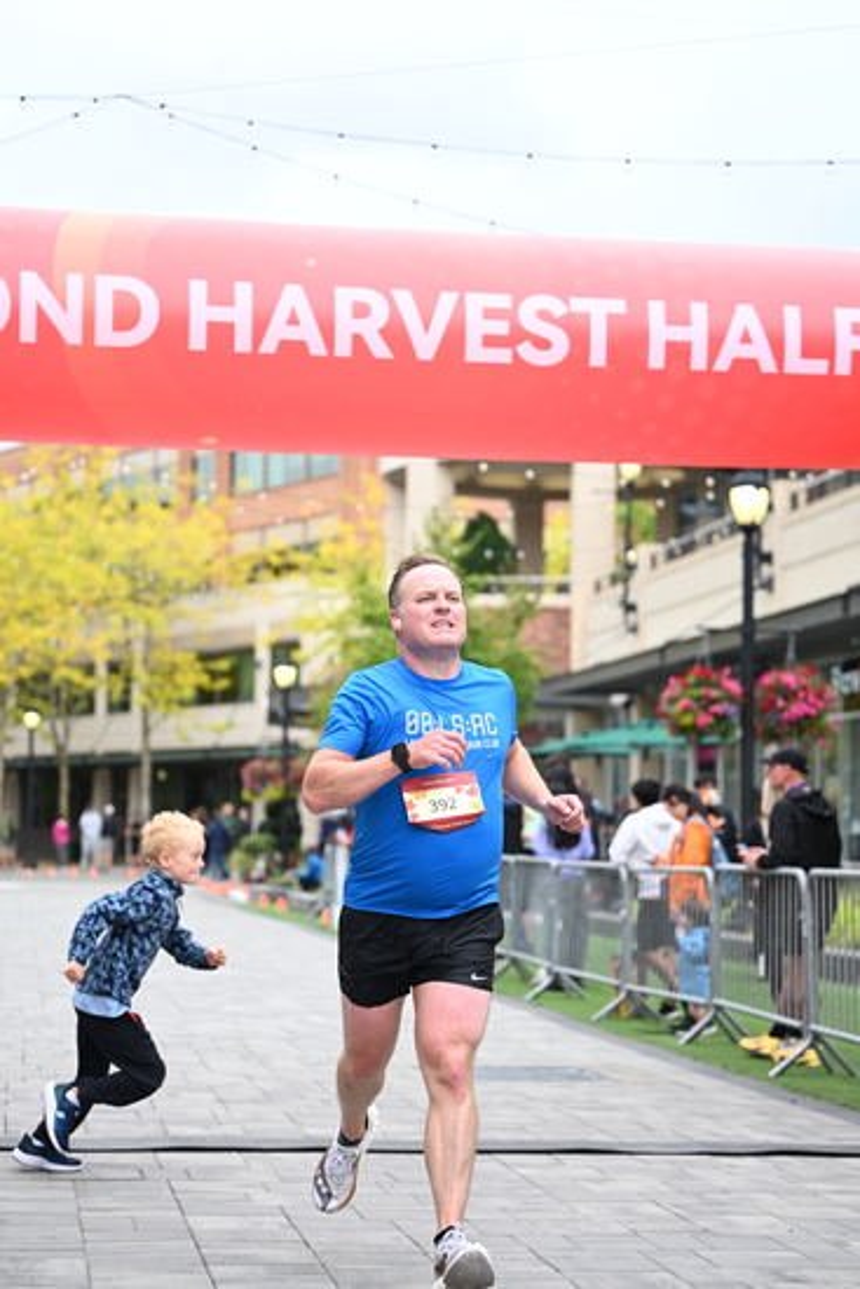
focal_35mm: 73
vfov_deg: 27.7
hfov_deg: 18.7
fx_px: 2614
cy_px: 644
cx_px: 430
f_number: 2.8
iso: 640
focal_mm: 73
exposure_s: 1/1600
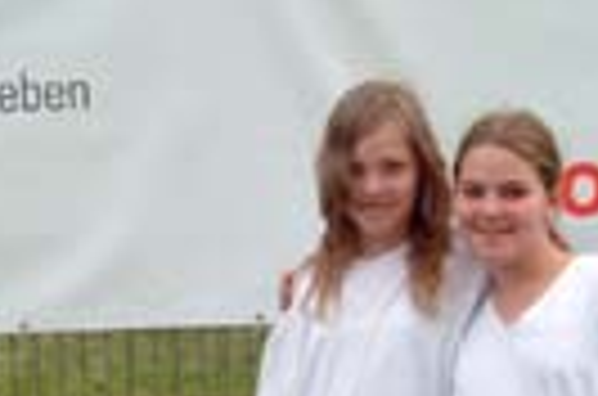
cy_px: 441
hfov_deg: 21.1
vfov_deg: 13.8
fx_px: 1602
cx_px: 261
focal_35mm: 97
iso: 400
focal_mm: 19
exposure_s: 1/350
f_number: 9.5
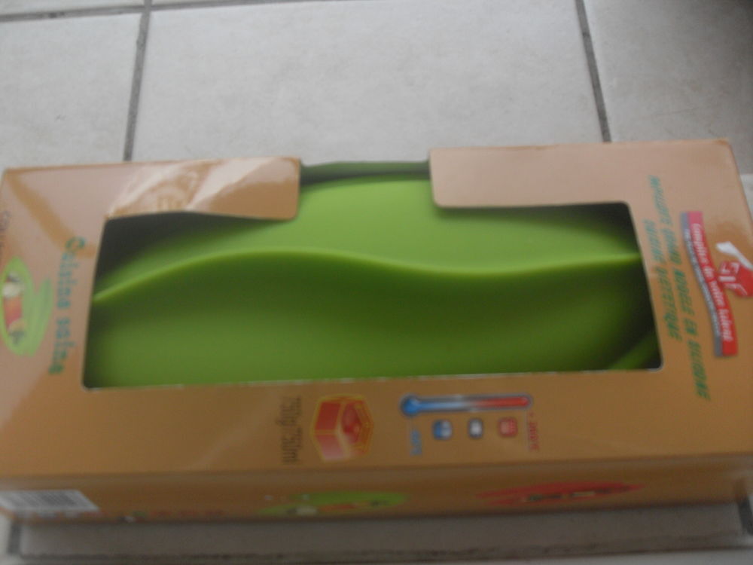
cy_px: 282
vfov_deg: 38.7
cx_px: 376
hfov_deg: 50.1
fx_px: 805
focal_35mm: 37
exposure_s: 1/90
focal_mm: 6.3
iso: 80
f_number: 2.8
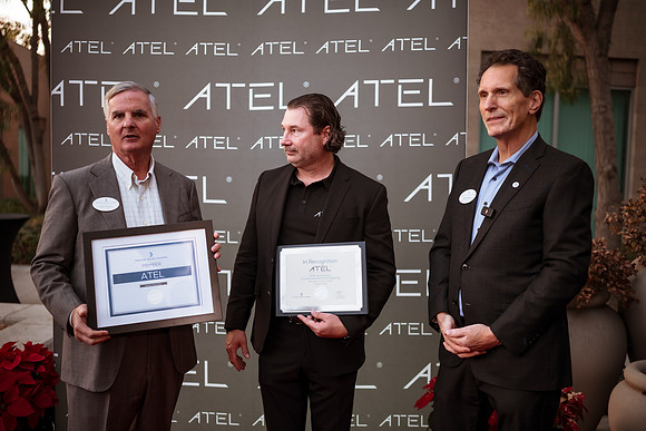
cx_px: 323
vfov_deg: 37.9
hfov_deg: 54.4
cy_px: 216
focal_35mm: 35
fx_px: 628
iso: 200
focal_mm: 35
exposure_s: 1/400
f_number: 1.8
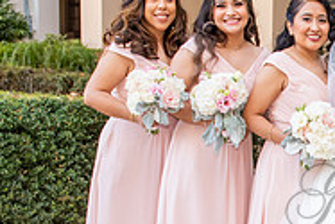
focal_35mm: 101
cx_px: 431
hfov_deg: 18.8
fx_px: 941
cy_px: 228
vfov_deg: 13.4
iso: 640
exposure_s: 1/200
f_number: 4.5
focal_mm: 27
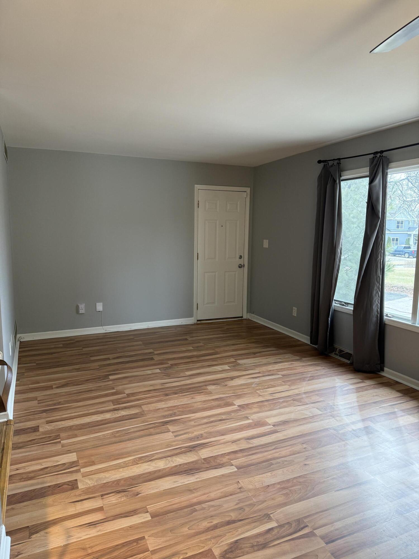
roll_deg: -0.7
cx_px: 210
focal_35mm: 24
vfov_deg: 71.6
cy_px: 280
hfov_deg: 56.8
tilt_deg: -7.0
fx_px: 387
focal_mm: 6.76
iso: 160
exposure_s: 1/120
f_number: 1.78
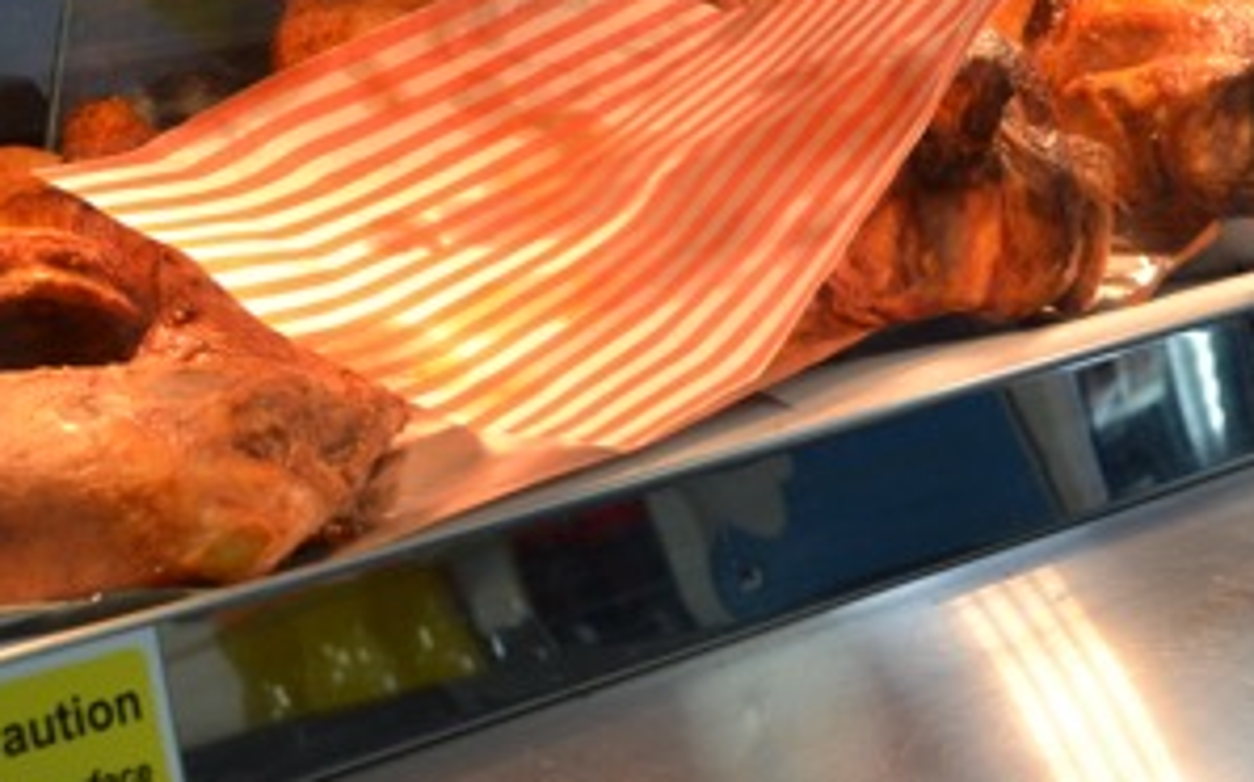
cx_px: 736
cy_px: 229
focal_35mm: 105
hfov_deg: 19.8
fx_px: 3587
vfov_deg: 12.4
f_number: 5.6
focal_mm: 32
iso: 360
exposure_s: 1/60
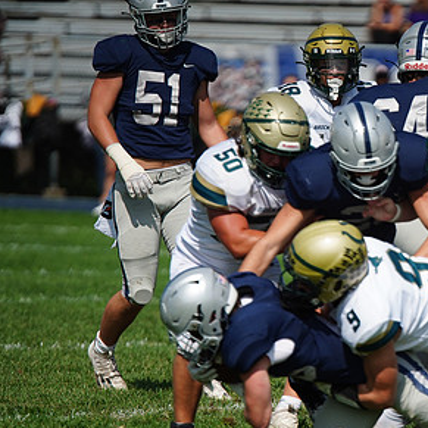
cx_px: 412
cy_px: 255
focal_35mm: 509
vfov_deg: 3.4
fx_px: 7120
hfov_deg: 3.4
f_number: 2.8
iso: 400
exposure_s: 1/8000
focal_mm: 300
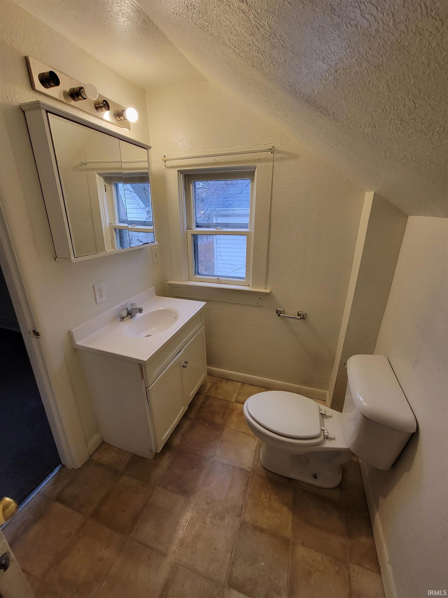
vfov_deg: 106.2
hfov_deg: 89.9
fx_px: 224
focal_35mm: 13
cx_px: 224
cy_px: 299
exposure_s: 1/60
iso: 125
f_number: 2.2
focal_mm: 2.2
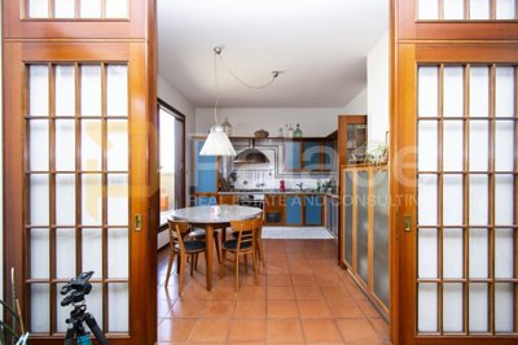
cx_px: 259
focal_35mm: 15
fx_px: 216
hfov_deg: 100.4
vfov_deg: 77.2
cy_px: 172
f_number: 5.6
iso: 100
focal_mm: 10
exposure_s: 1/60
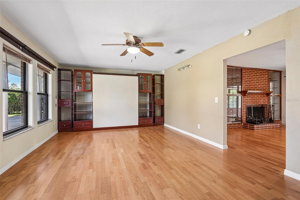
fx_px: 133
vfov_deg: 73.7
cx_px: 150
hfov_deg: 96.7
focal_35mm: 16
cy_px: 100
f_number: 8
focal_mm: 16
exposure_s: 1/6
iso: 400
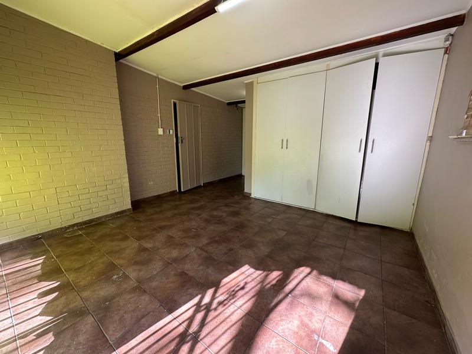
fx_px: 191
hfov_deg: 102.1
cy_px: 177
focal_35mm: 14
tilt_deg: -9.4
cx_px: 236
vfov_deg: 85.7
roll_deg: -0.3
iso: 80
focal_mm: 2.22
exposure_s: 1/99
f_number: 2.2
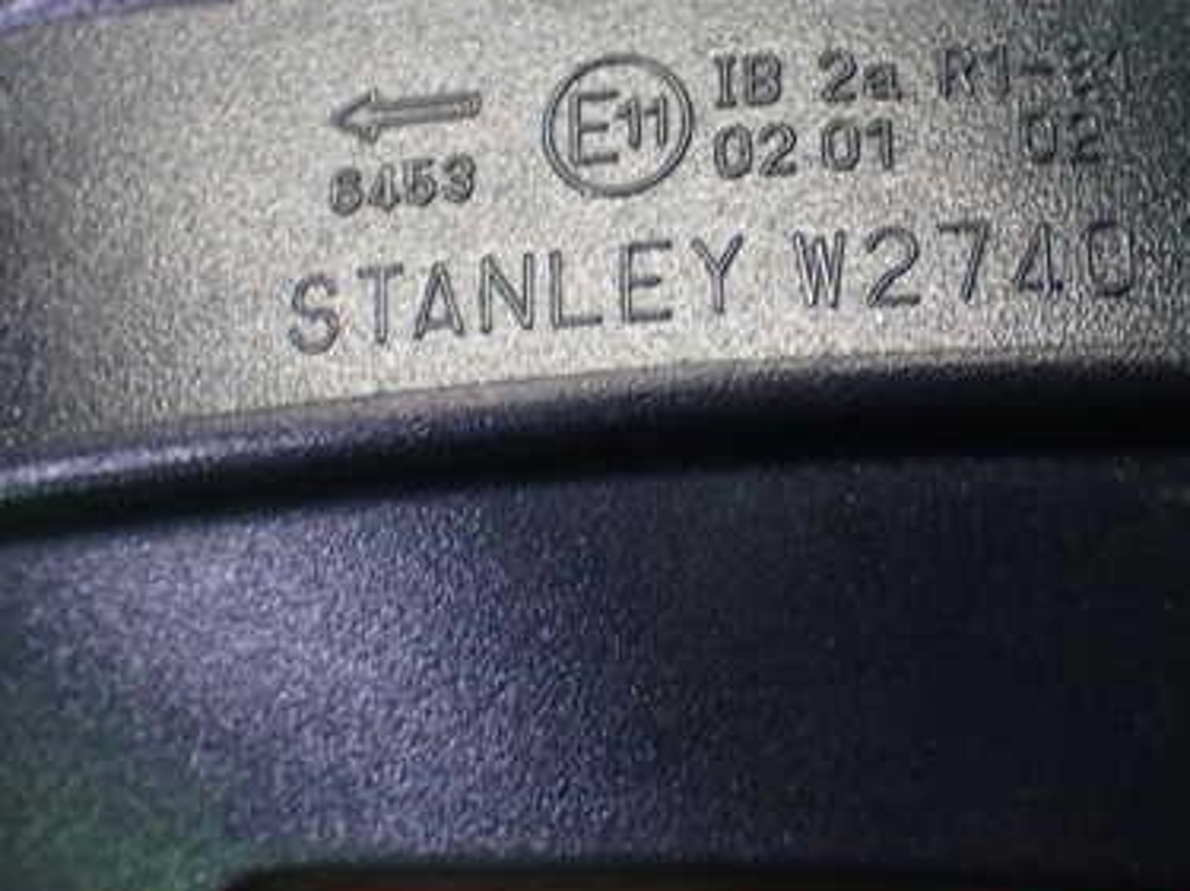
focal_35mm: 80
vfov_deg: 18.4
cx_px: 746
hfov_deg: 24.4
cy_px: 282
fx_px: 2749
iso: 800
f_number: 3.2
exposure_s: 1/60
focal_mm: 9.01
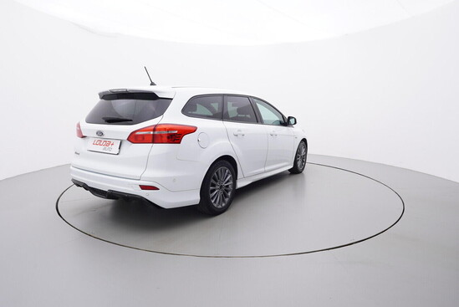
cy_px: 154
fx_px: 287
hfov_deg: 77.3
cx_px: 230
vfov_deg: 56.2
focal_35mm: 22
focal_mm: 15
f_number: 5
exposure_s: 1/80
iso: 200
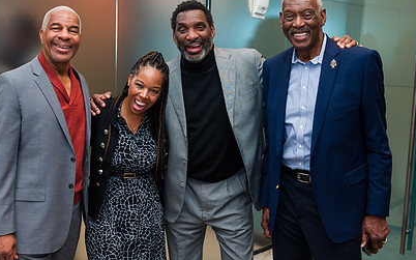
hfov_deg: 40.2
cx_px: 179
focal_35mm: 50
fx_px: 567
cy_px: 131
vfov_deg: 25.8
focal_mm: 34
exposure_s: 1/200
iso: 800
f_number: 4
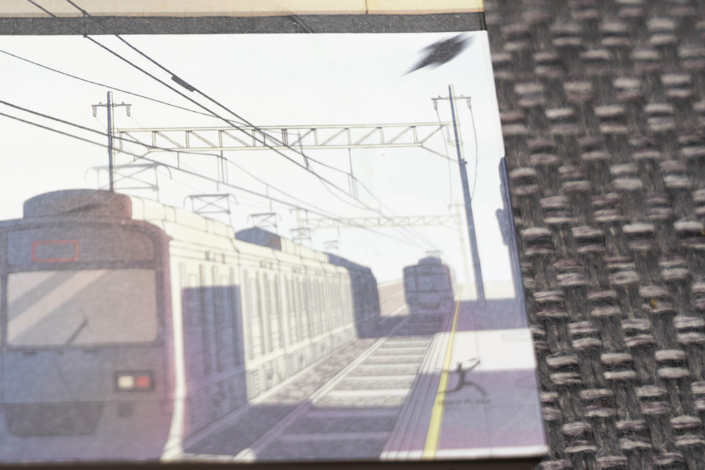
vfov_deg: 13.3
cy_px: -16
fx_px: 1978
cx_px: 90
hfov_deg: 19.9
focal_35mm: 101
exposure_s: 1/40
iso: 160
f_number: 2.8
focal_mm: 40.4
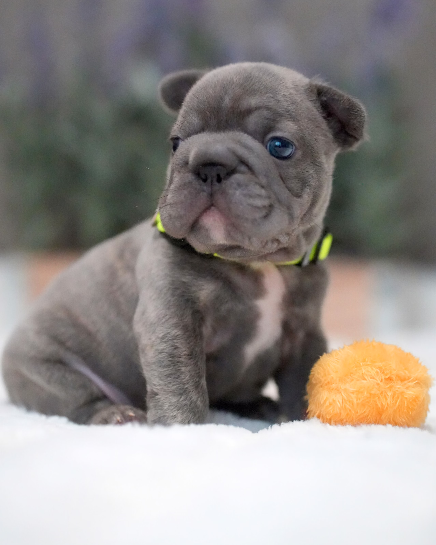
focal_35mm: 96
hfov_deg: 16.0
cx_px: 218
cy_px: 248
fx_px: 1548
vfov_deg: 20.0
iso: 12800
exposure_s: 1/500
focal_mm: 85
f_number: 3.2
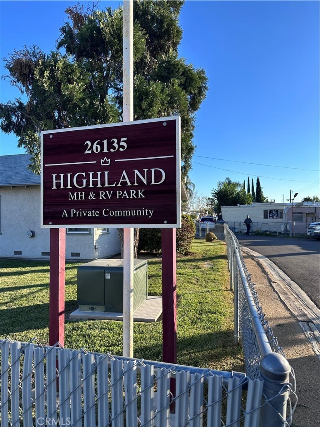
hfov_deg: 56.8
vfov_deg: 71.6
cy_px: 214
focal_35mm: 24
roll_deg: -0.8
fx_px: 296
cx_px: 160
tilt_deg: +1.9
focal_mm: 6.86
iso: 80
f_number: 1.78
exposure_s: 1/1613
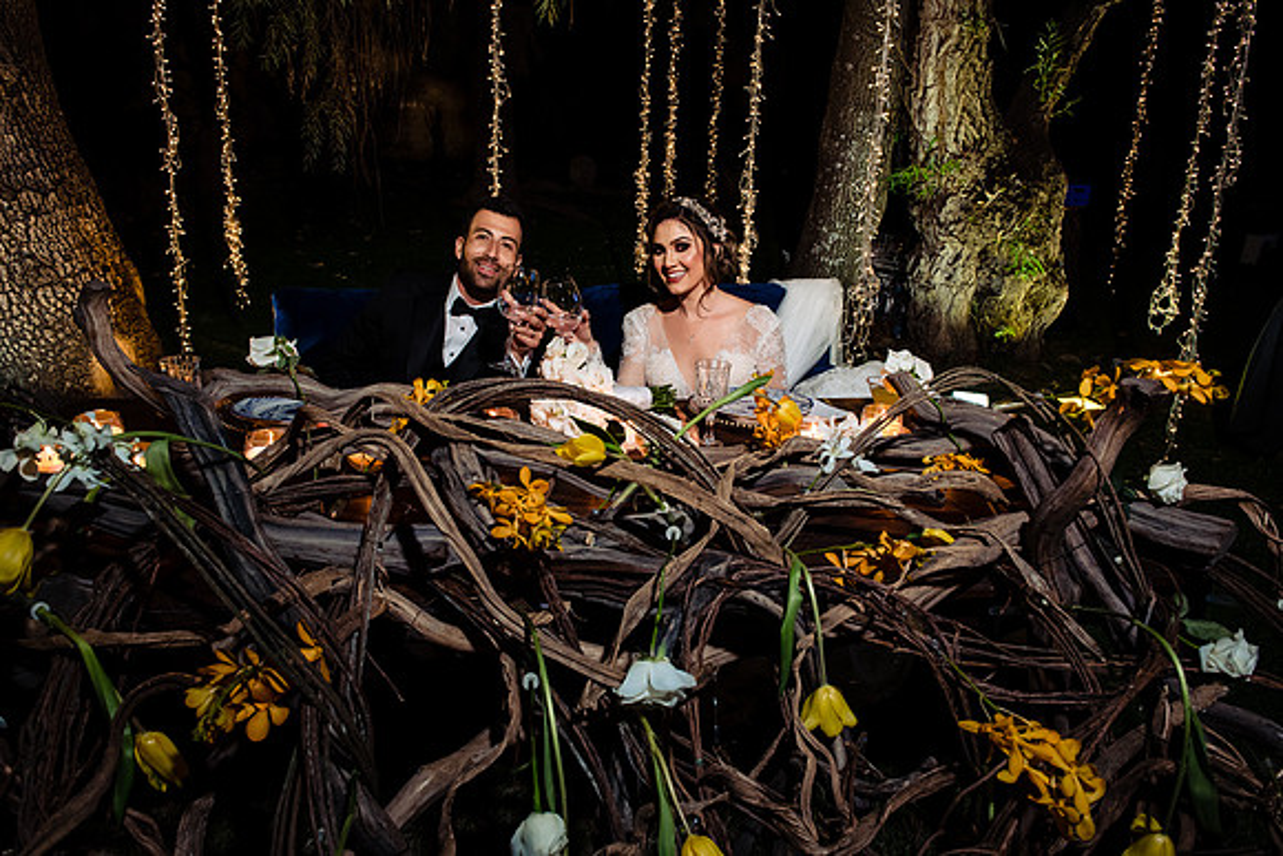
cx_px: 642
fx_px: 927
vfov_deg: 49.6
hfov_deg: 69.4
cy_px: 428
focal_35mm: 26
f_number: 8
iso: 2000
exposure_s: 1/60
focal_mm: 26
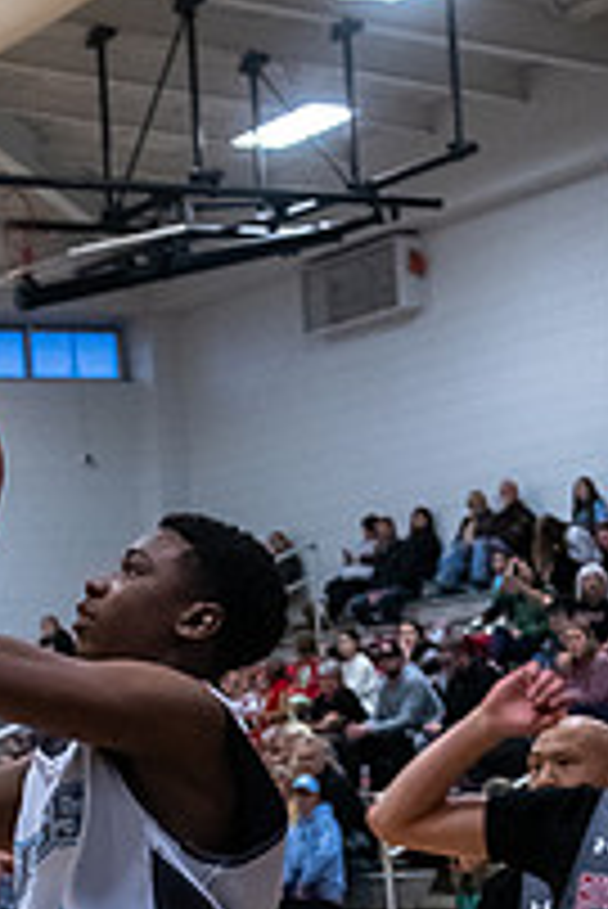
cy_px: 886
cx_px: 113
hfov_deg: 11.7
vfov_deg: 17.1
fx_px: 2959
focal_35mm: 117
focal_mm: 35
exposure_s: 1/500
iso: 4000
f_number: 4
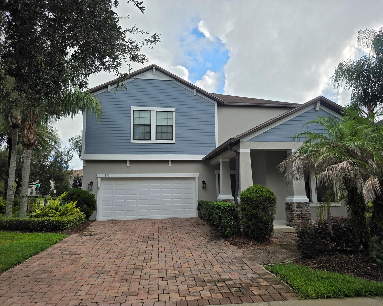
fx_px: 272
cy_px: 153
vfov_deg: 58.8
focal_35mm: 24
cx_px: 199
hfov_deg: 70.3
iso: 80
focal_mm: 6.3
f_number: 1.7
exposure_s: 1/7944
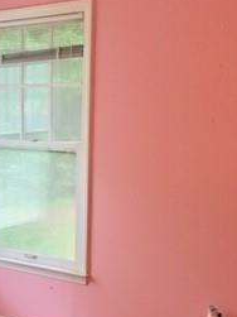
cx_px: -53
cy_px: 234
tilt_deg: -9.8
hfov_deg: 18.7
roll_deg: +2.2
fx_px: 676
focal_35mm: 74
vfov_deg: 26.0
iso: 100
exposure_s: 1/15
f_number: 2.2
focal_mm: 4.15
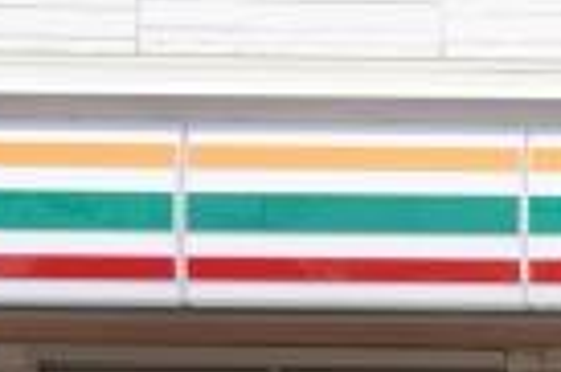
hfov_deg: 7.3
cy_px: 566
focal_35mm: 246
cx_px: 1773
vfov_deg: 5.5
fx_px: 3829
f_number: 9
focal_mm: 22
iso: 100
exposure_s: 1/160
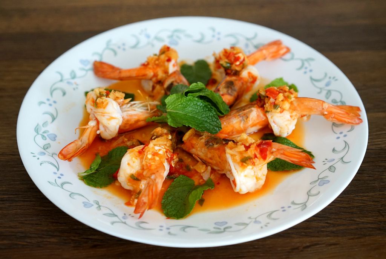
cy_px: 130
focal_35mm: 55
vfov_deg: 24.7
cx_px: 193
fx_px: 591
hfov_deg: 36.2
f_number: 4
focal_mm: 55
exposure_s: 1/60
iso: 1600
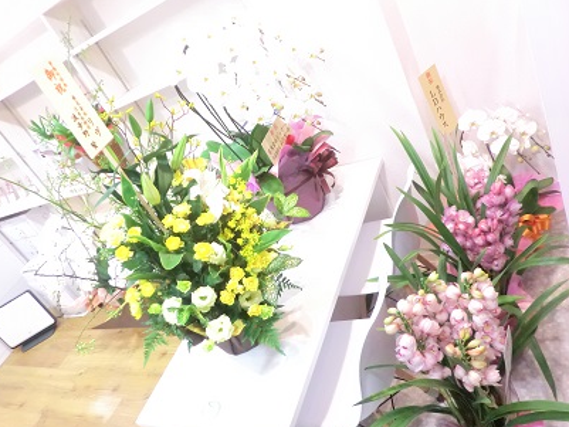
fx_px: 460
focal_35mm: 28
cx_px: 265
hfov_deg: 63.4
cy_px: 223
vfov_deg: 49.8
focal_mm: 4.7
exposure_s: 1/20
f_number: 2.8
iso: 800
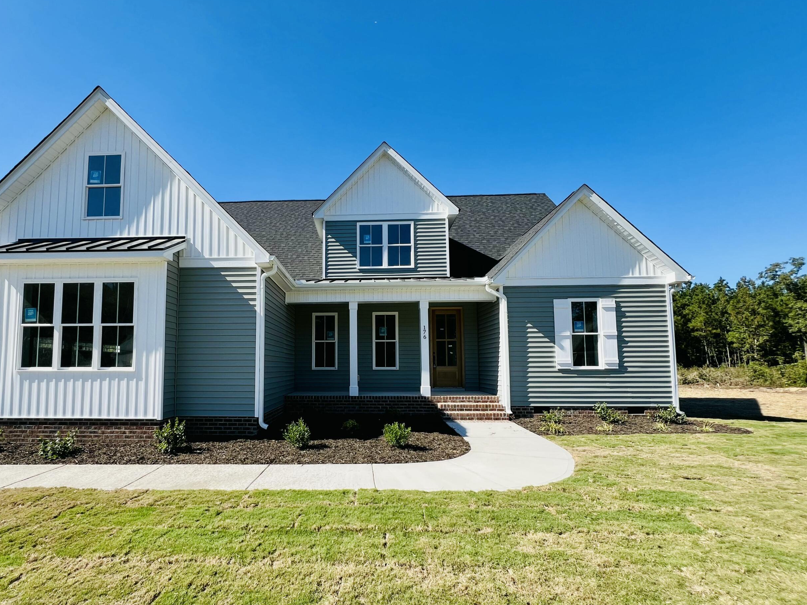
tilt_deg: +4.3
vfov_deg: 77.8
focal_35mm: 16
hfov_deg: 93.7
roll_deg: -0.4
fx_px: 373
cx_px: 339
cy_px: 336
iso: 32
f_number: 1.8
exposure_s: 1/968
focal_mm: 1.57
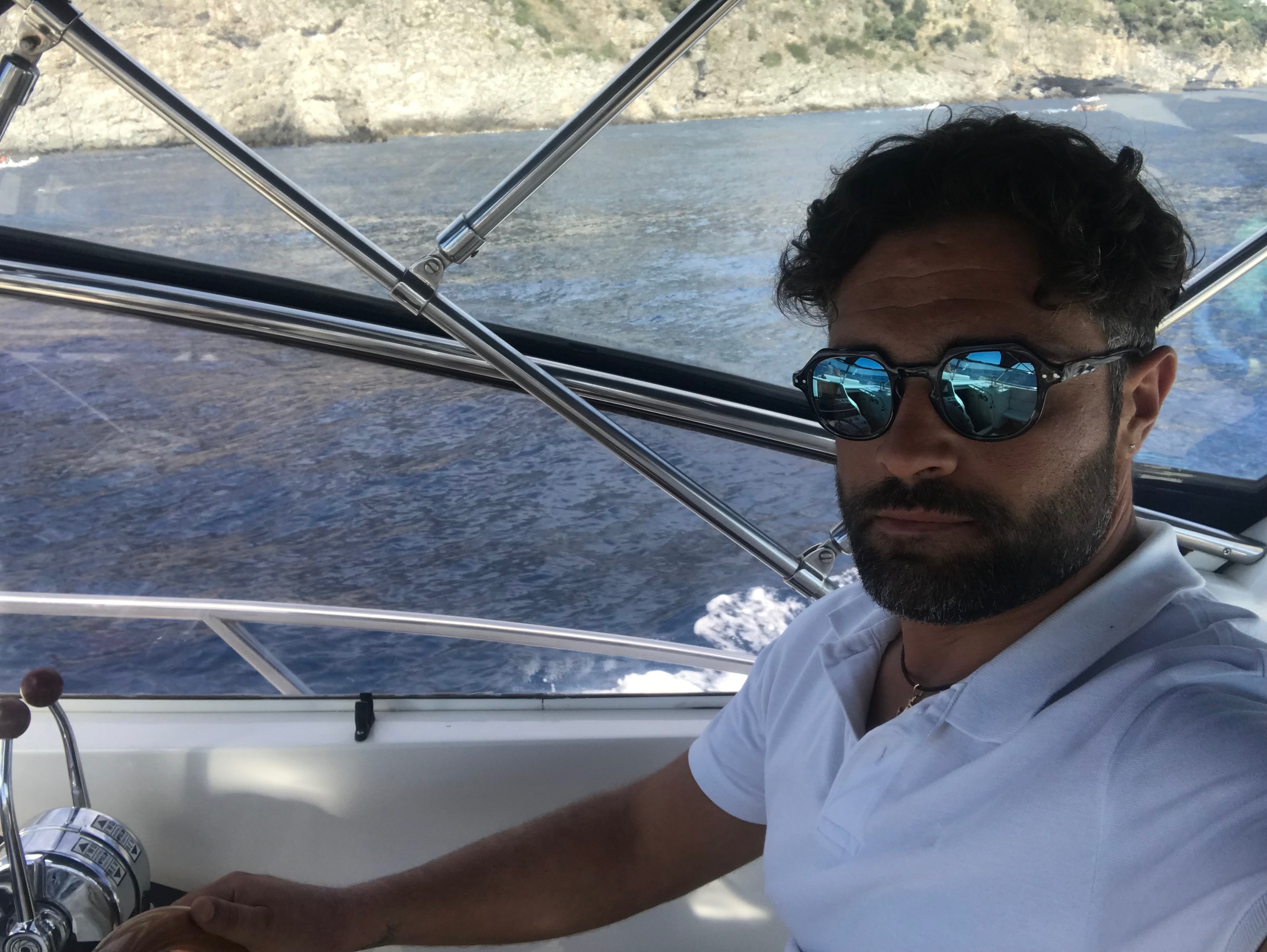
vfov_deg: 44.2
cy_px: 476
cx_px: 634
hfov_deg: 56.8
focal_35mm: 32
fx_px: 1172
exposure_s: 1/410
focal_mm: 2.87
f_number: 2.2
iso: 25
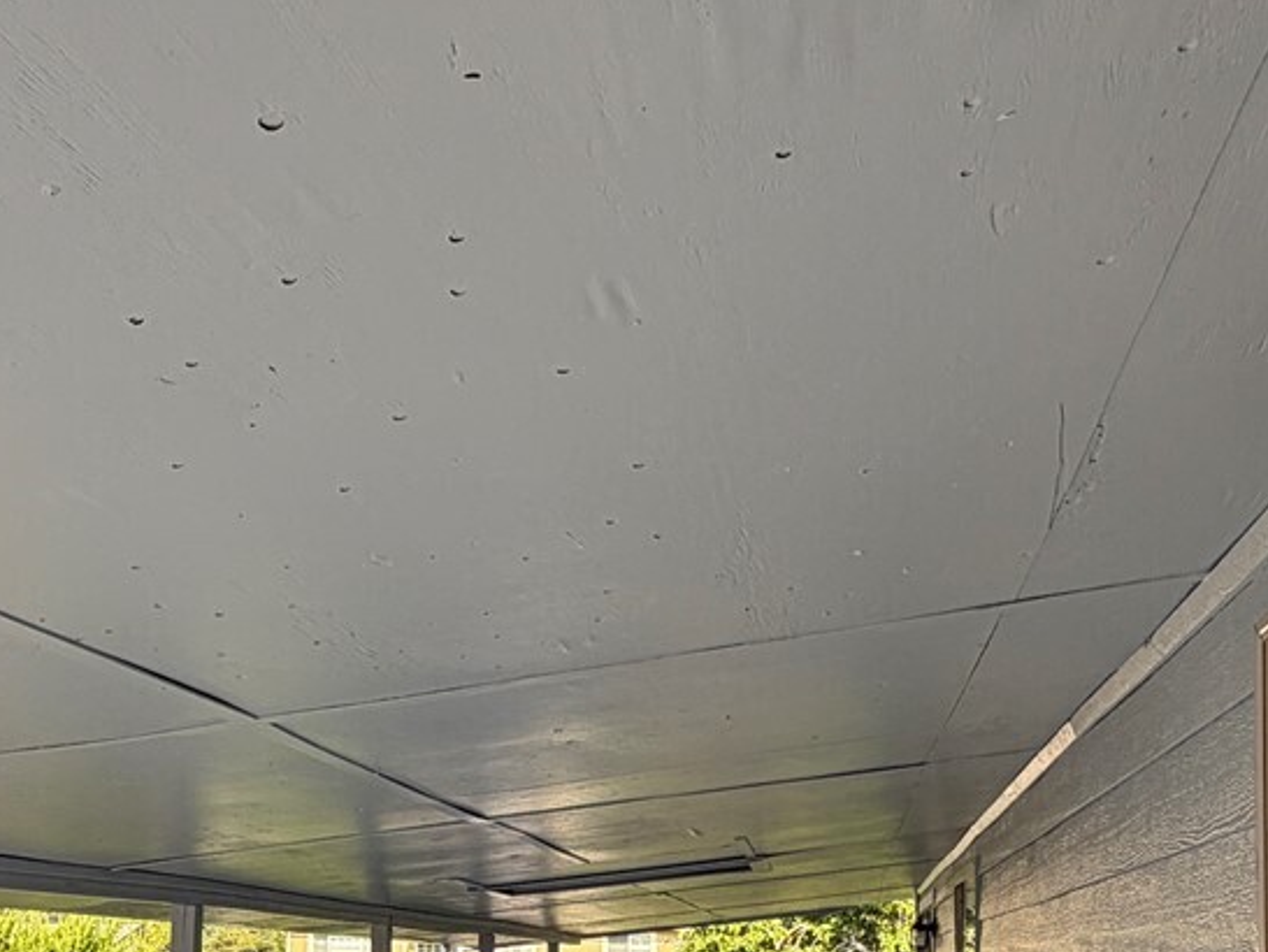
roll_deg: +0.0
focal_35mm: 41
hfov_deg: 45.0
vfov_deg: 32.9
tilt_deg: +2.5
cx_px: 418
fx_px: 1503
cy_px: 901
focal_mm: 2.22
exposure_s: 1/398
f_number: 2.2
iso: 50
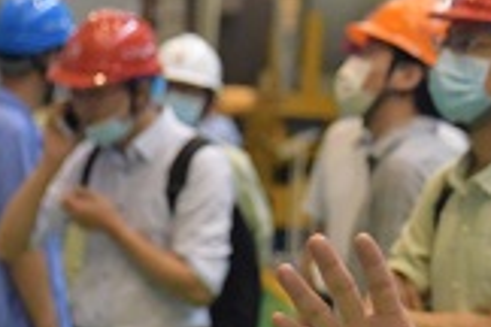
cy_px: 118
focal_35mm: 233
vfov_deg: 5.9
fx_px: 3178
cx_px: 800
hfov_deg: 8.6
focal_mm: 70
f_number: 5
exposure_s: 1/80
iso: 6400
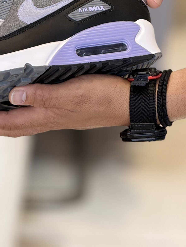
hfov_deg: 5.7
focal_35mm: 259
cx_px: 19
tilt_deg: -10.9
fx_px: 1855
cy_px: -15
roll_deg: -1.2
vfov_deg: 7.6
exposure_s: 1/100
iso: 125
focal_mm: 15.66
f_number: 2.8
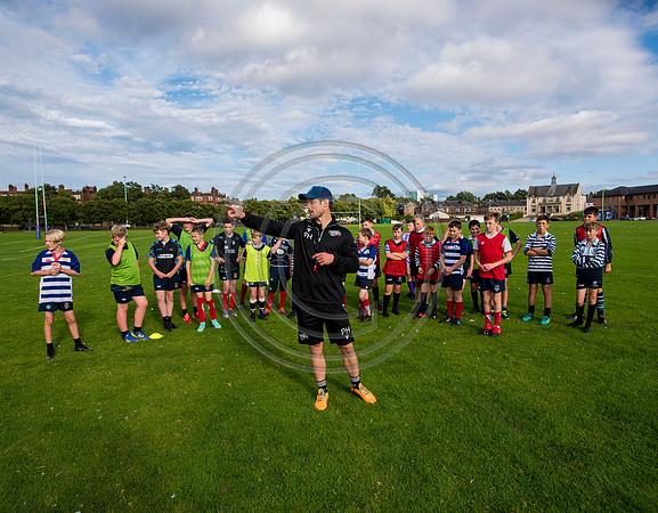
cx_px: 331
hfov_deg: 75.2
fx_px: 427
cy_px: 256
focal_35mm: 22
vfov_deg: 62.0
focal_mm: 20
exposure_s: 1/1250
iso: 250
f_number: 4
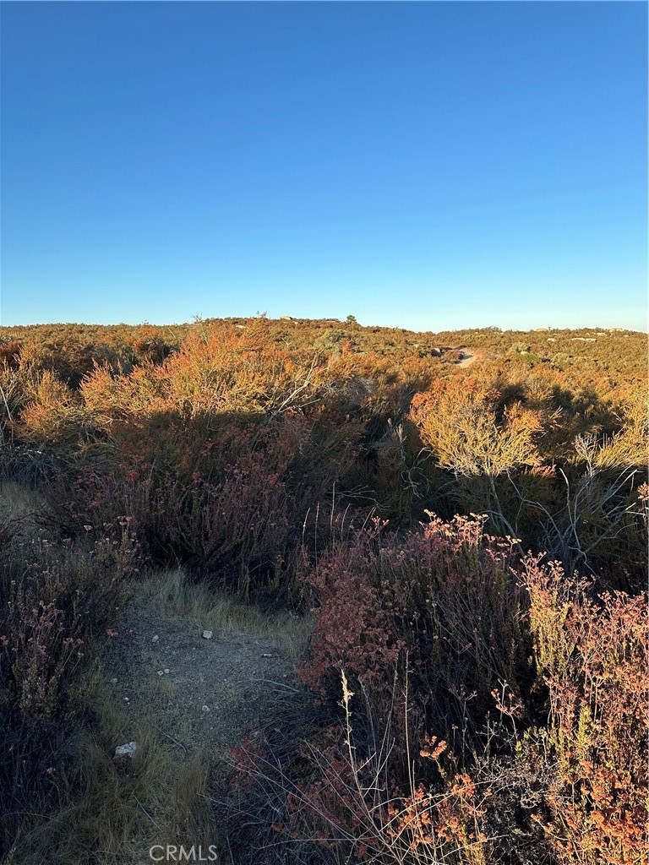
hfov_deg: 56.8
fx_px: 600
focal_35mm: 24
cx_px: 324
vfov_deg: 71.6
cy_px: 432
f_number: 1.78
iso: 80
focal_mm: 6.86
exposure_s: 1/1721
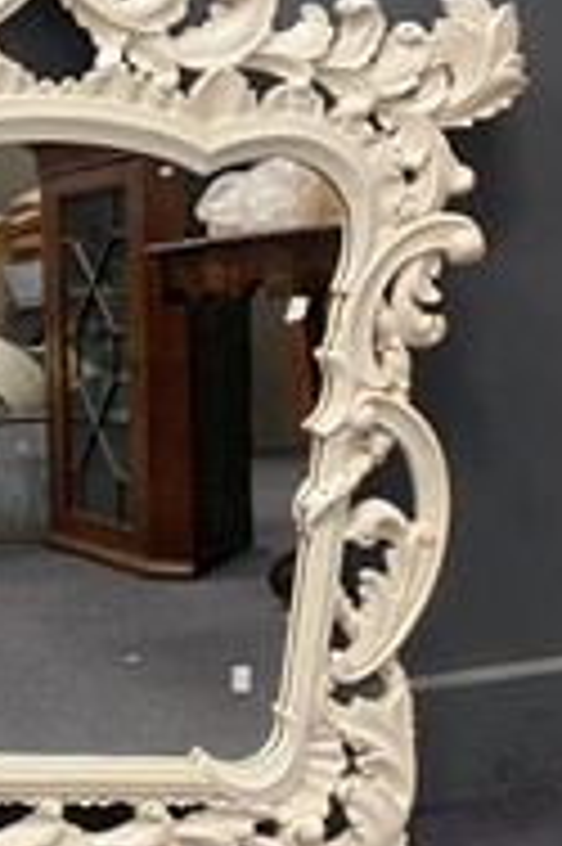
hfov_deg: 17.6
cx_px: -196
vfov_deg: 28.1
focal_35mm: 72
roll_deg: +1.6
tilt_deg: -16.5
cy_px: 360
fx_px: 1689
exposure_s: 1/50
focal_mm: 4.25
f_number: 1.8
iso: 100
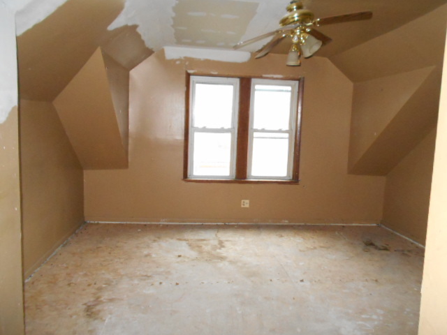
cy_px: 168
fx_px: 336
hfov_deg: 67.3
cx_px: 224
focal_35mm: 26
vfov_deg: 53.1
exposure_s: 1/25
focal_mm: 4.6
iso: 640
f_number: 3.2
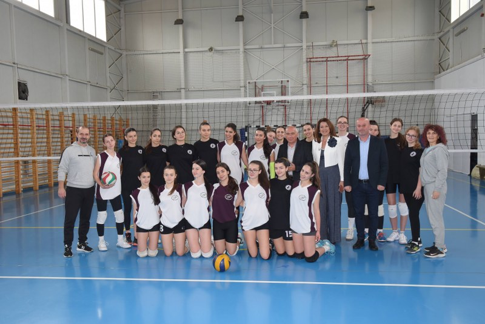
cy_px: 162
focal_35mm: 35
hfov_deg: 54.4
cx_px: 242
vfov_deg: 37.9
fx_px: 472
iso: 1250
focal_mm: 35
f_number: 7.1
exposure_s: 1/200
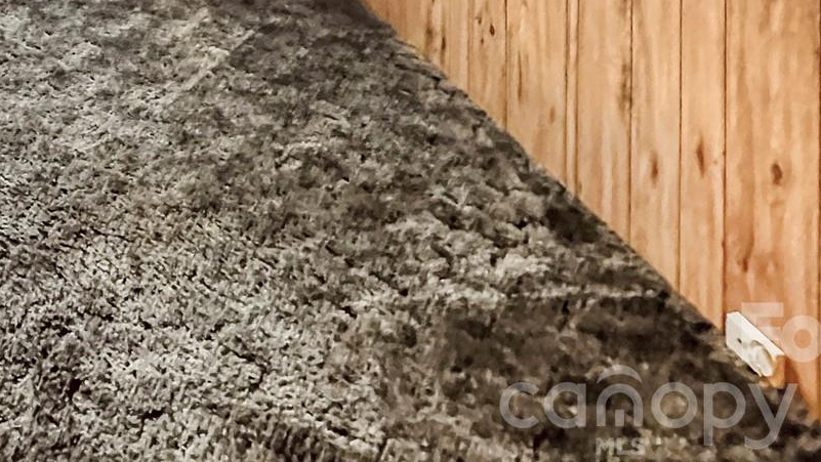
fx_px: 849
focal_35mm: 39
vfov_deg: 22.6
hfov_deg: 45.0
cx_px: 30
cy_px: -292
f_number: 2.2
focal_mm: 2.22
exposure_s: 1/40
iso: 1000
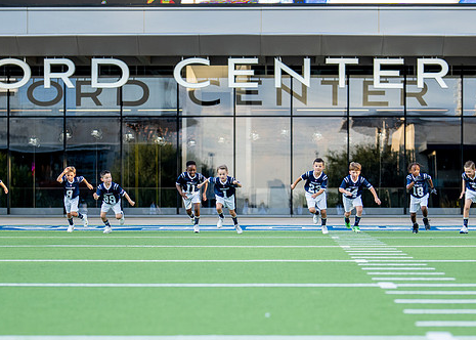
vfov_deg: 10.4
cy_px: 238
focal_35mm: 138
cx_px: 259
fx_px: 1865
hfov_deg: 14.5
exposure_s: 1/1600
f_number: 1.2
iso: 125
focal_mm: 50
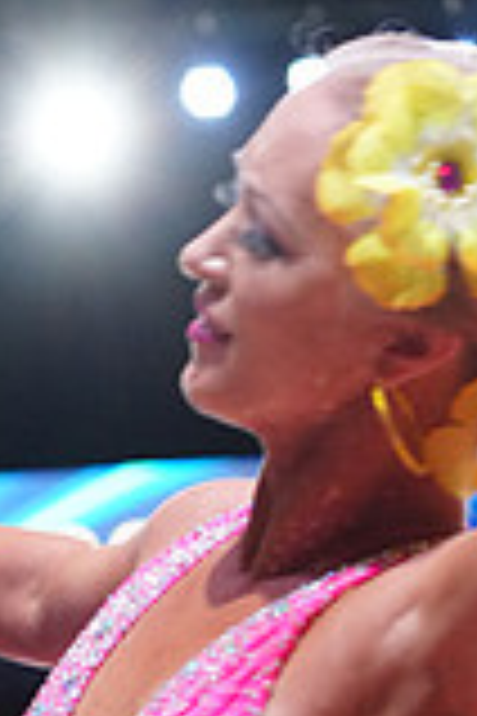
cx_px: -115
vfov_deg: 8.0
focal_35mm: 255
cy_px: 892
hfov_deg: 5.4
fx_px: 5068
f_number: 4
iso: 2500
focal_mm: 70
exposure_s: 1/250
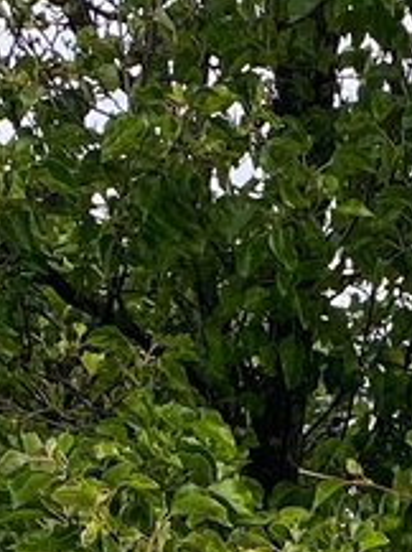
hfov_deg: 7.6
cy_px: 1380
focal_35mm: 192
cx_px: 621
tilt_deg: -13.1
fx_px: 3056
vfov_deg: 9.1
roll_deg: +2.0
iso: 32
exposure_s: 1/165
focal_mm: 4.25
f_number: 1.8
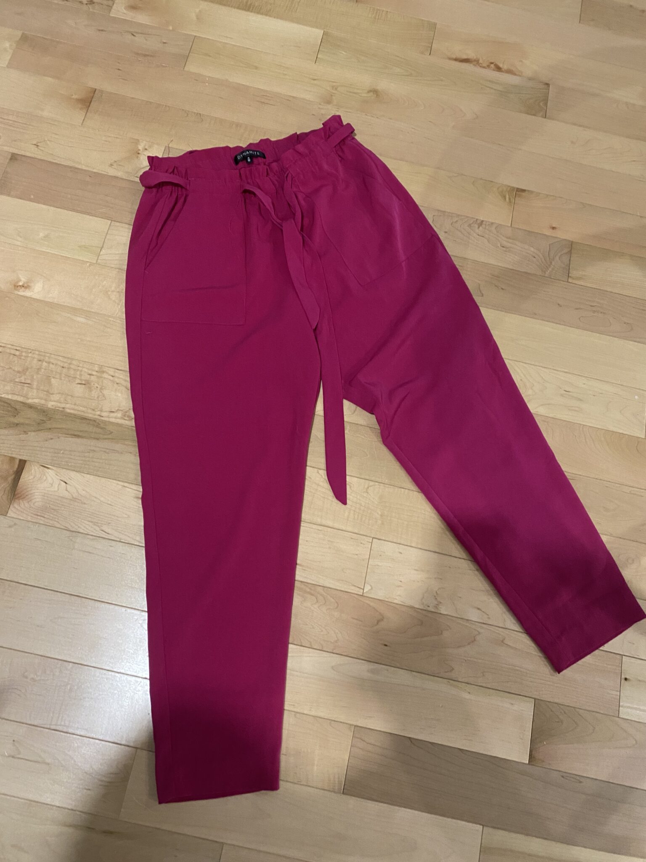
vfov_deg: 67.3
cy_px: 431
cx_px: 323
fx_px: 647
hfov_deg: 53.1
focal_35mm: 26
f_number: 1.8
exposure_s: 1/30
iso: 400
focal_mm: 4.25
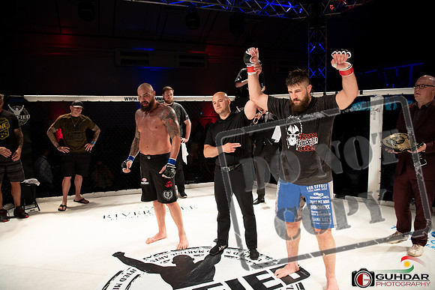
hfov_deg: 73.7
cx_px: 218
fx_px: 290
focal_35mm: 24
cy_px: 145
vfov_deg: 53.2
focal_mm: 24
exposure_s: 1/1000
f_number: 2.8
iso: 560
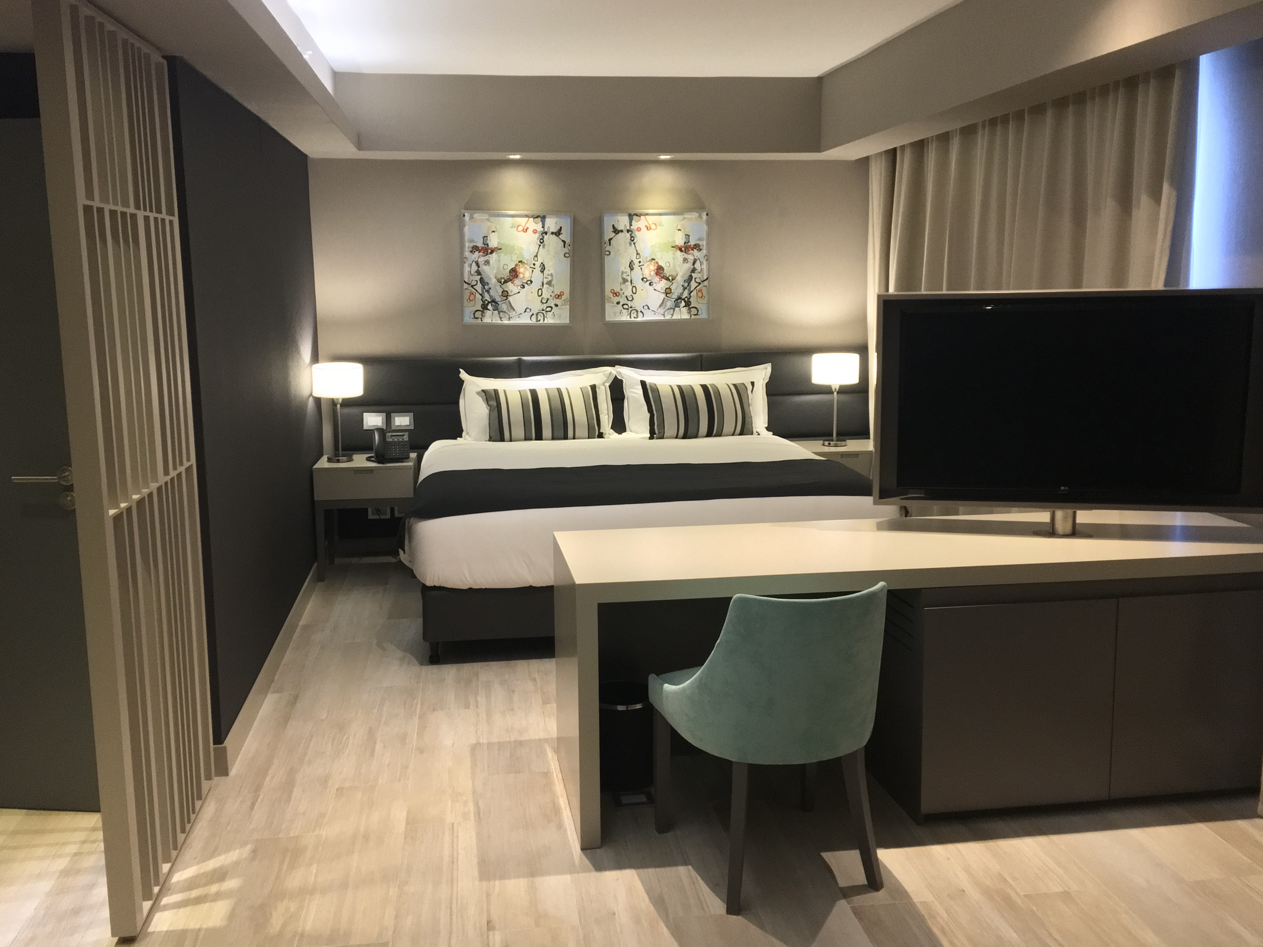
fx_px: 1058
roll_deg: +1.7
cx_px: 632
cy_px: 474
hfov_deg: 61.7
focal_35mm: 29
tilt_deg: -9.0
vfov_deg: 48.2
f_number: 2.2
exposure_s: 1/33
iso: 250
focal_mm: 4.15
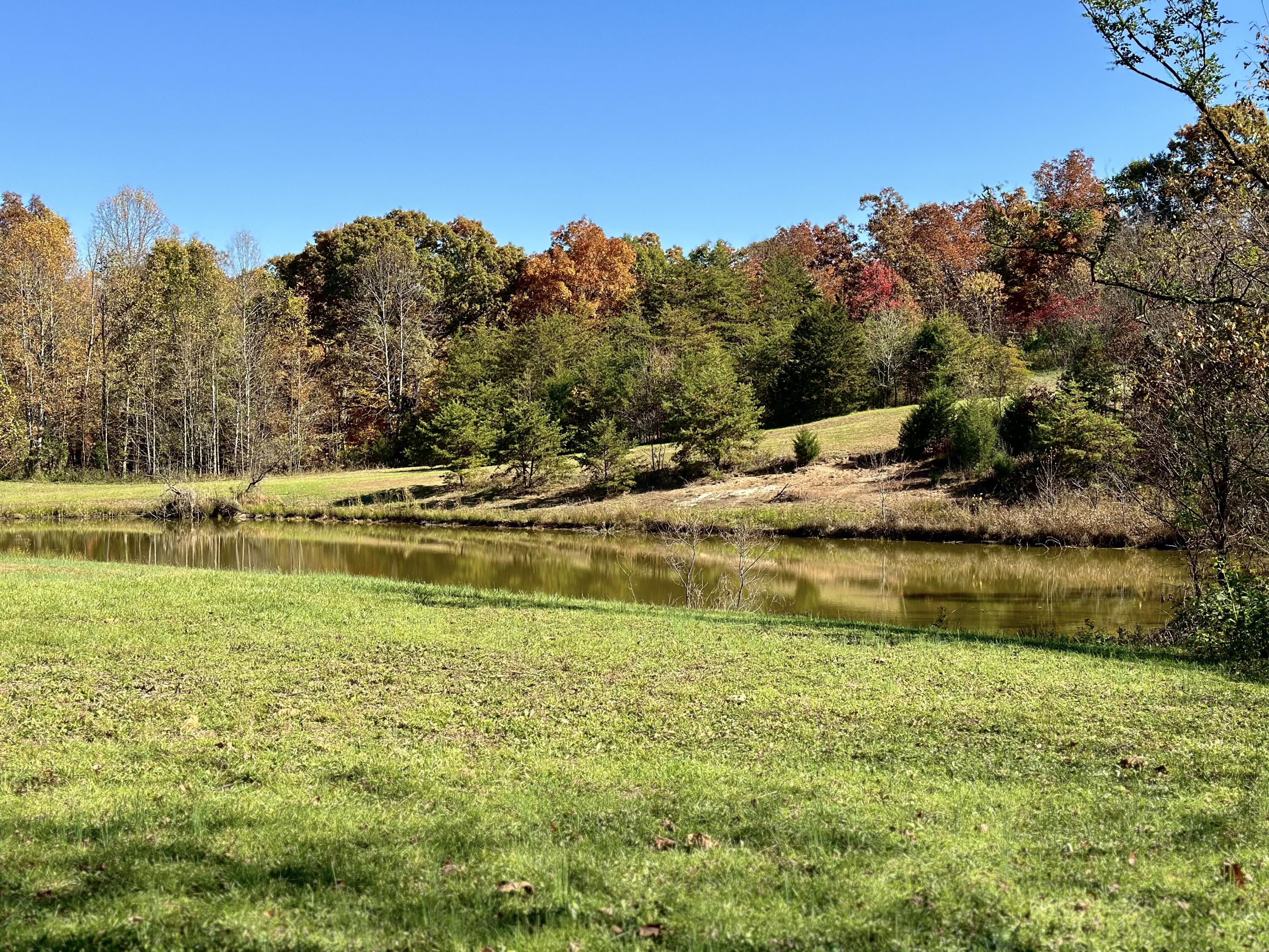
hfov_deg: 39.7
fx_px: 1760
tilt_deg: -1.3
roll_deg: -0.1
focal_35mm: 48
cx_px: 634
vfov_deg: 30.3
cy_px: 476
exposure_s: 1/3058
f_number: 1.78
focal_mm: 6.86
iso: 80
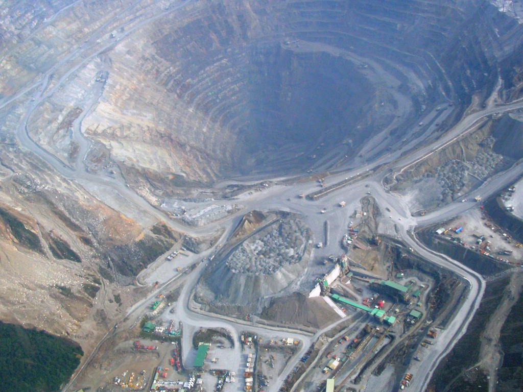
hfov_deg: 46.8
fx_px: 604
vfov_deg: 36.0
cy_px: 196
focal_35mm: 40
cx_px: 262
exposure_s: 1/73.3
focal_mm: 6.6
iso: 125
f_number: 5.9
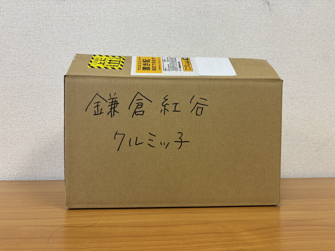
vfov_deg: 53.1
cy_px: 126
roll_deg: -0.2
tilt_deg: +0.7
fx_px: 252
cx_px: 168
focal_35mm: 26
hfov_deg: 67.3
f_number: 1.6
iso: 64
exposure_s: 1/50
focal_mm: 5.96
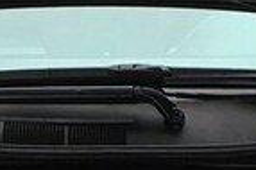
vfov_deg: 9.5
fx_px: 987
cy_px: 278
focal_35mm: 139
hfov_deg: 14.8
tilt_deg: -27.1
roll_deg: -0.7
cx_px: 98
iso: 125
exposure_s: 1/33
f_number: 2.2
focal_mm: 4.15
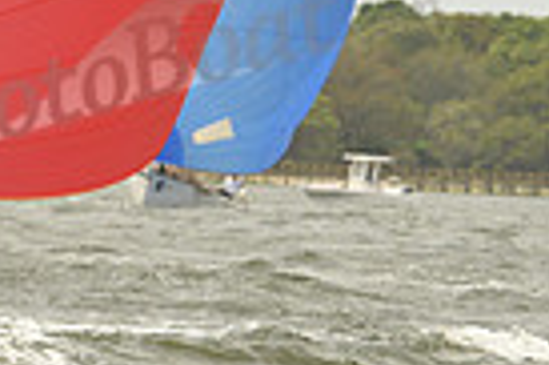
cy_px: -86
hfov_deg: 2.2
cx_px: -329
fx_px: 14211
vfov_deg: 1.5
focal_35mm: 933
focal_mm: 220
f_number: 7.1
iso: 320
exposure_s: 1/1250
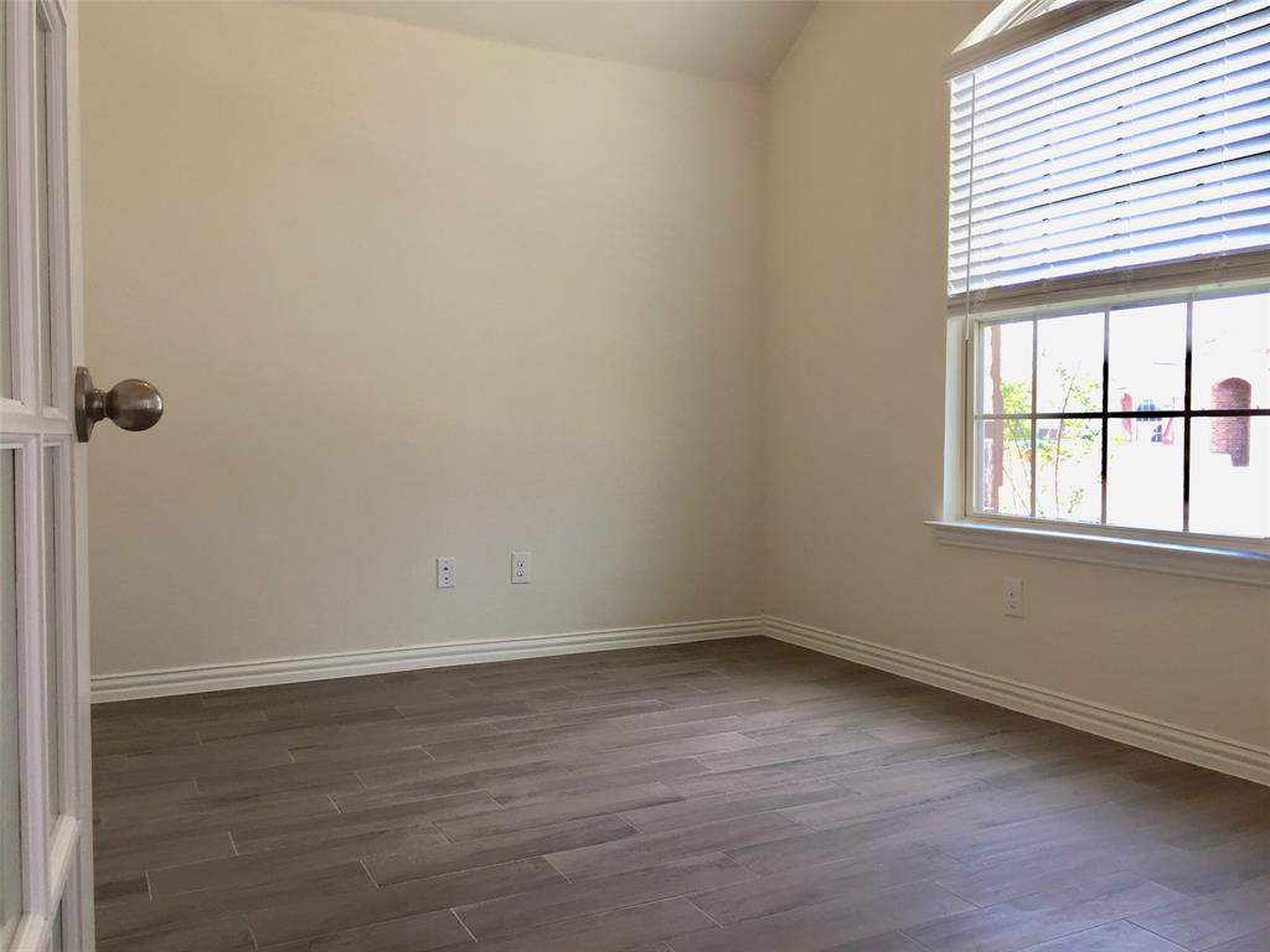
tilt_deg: -3.7
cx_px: 635
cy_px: 476
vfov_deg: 48.2
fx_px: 1064
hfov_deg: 61.7
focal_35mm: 29
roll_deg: -1.7
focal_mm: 4.15
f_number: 2.2
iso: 40
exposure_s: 1/60
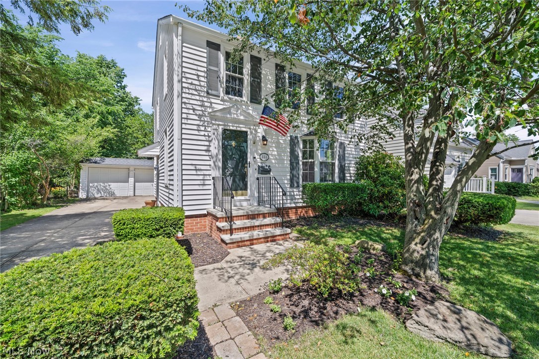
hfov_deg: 104.3
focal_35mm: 14
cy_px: 180
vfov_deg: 81.2
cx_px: 270
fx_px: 210
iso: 250
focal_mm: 14
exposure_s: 1/160
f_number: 9
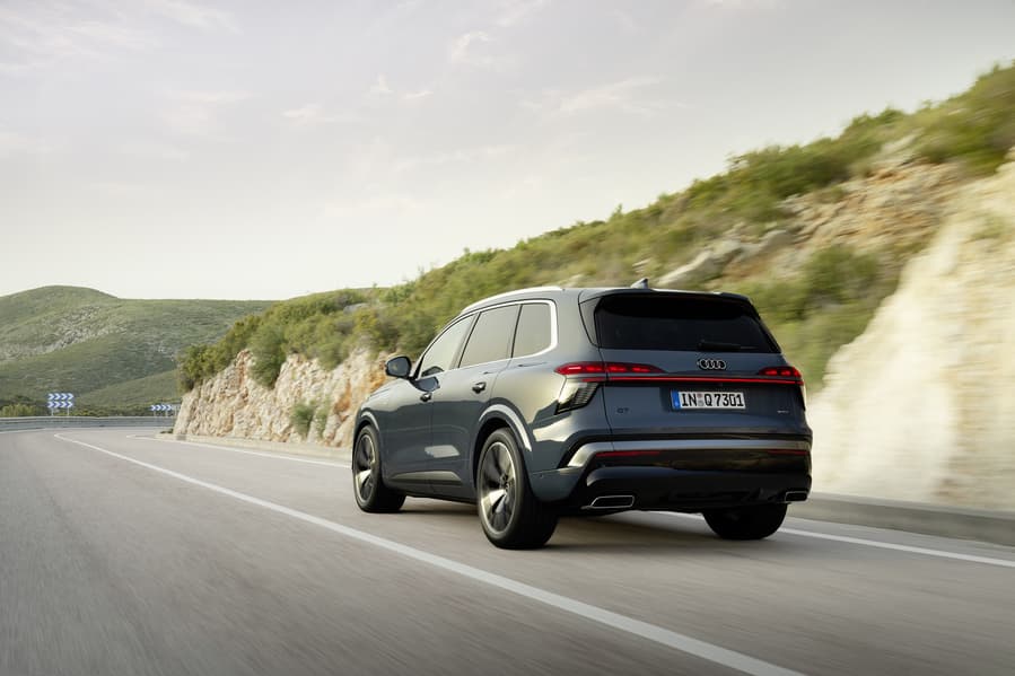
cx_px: 508
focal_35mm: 39
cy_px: 338
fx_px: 1099
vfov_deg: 34.2
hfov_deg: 49.6
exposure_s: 1/20
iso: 200
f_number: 10
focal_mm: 39
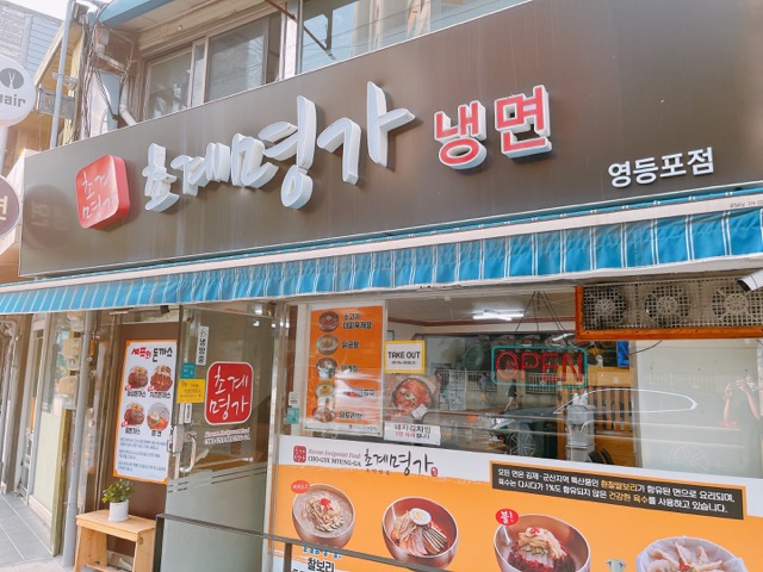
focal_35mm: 26
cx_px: 382
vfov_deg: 53.1
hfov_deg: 67.3
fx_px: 573
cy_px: 286
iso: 50
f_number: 1.6
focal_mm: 5.1
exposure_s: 1/237
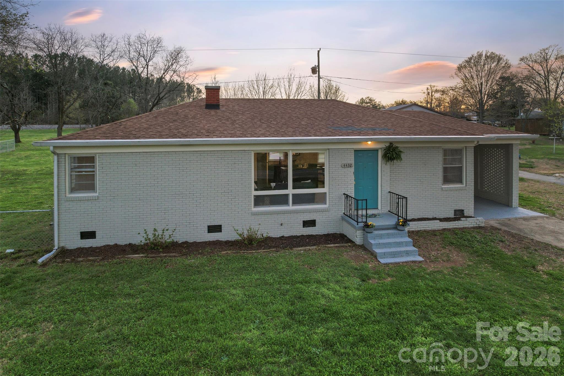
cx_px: 282
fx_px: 345
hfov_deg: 78.6
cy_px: 188
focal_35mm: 22
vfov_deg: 57.2
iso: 100
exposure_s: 1/320
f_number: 2.8
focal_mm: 8.38
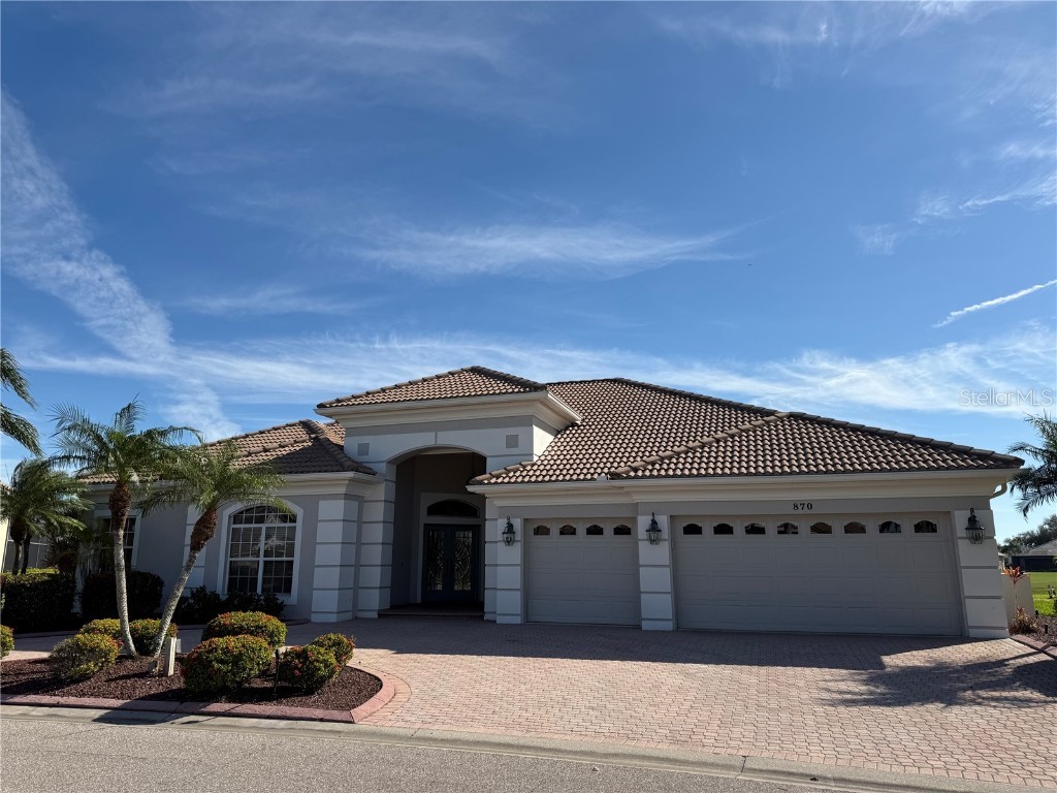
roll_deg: +0.2
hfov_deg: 71.6
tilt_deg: +11.9
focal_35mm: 24
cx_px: 528
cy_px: 396
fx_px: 733
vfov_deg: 56.8
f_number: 1.78
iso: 80
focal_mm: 6.76
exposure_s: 1/6173
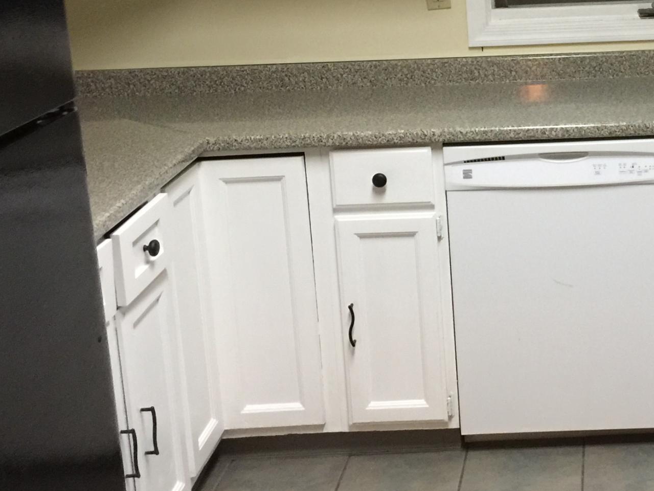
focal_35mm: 68
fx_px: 1285
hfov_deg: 27.3
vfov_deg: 21.4
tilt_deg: -11.5
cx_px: 619
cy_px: 116
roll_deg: +1.9
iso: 80
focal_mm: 4.15
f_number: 2.2
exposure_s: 1/4
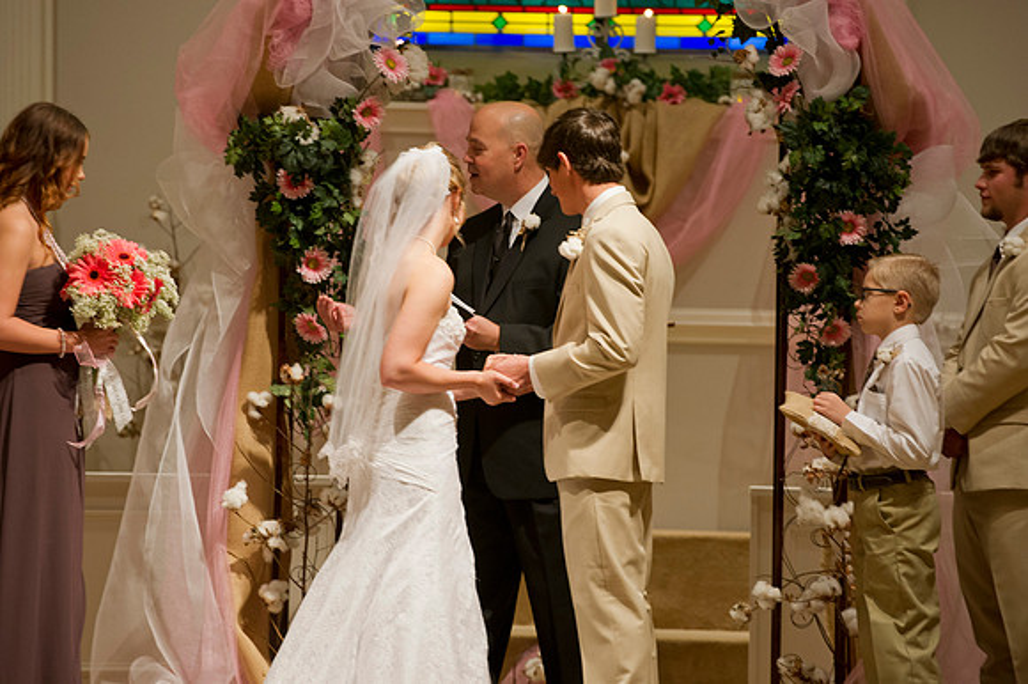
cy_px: 342
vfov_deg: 6.9
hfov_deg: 10.3
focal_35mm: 200
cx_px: 514
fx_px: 5708
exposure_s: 1/125
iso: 1600
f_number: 4
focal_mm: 200
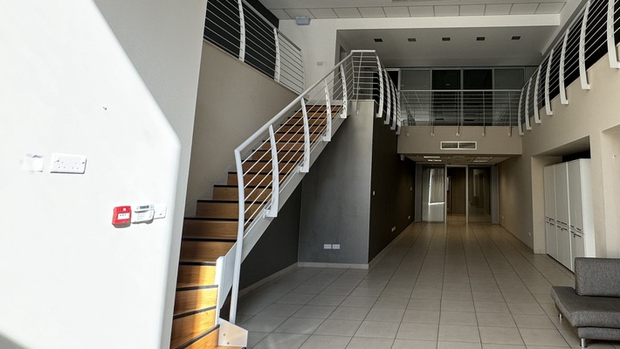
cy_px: 136
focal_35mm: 22
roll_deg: -1.7
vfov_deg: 51.0
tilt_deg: +7.8
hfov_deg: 78.0
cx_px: 424
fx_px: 362
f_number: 2.2
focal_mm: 2.22
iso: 80
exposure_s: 1/99
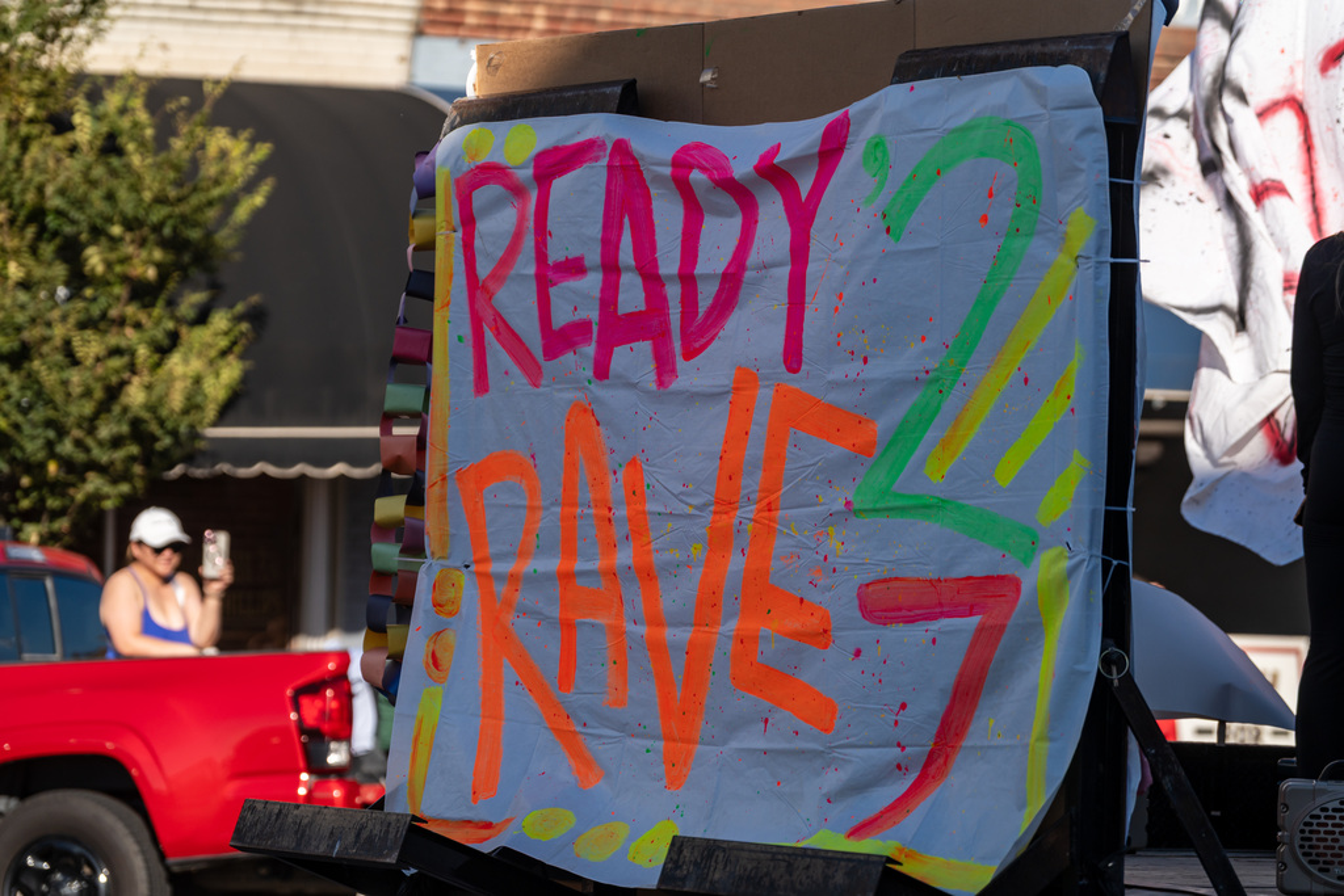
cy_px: 448
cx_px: 672
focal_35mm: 143
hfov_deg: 14.3
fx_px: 5339
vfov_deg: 9.6
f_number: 4
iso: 200
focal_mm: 143
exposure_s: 1/2500
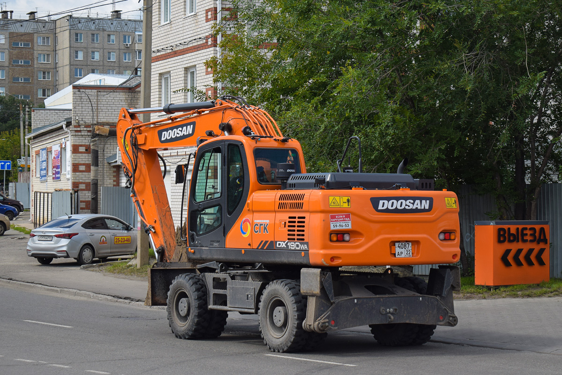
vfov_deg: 17.5
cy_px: 188
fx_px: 1218
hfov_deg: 26.0
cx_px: 281
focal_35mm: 78
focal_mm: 52
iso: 200
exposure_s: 1/640
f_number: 6.3
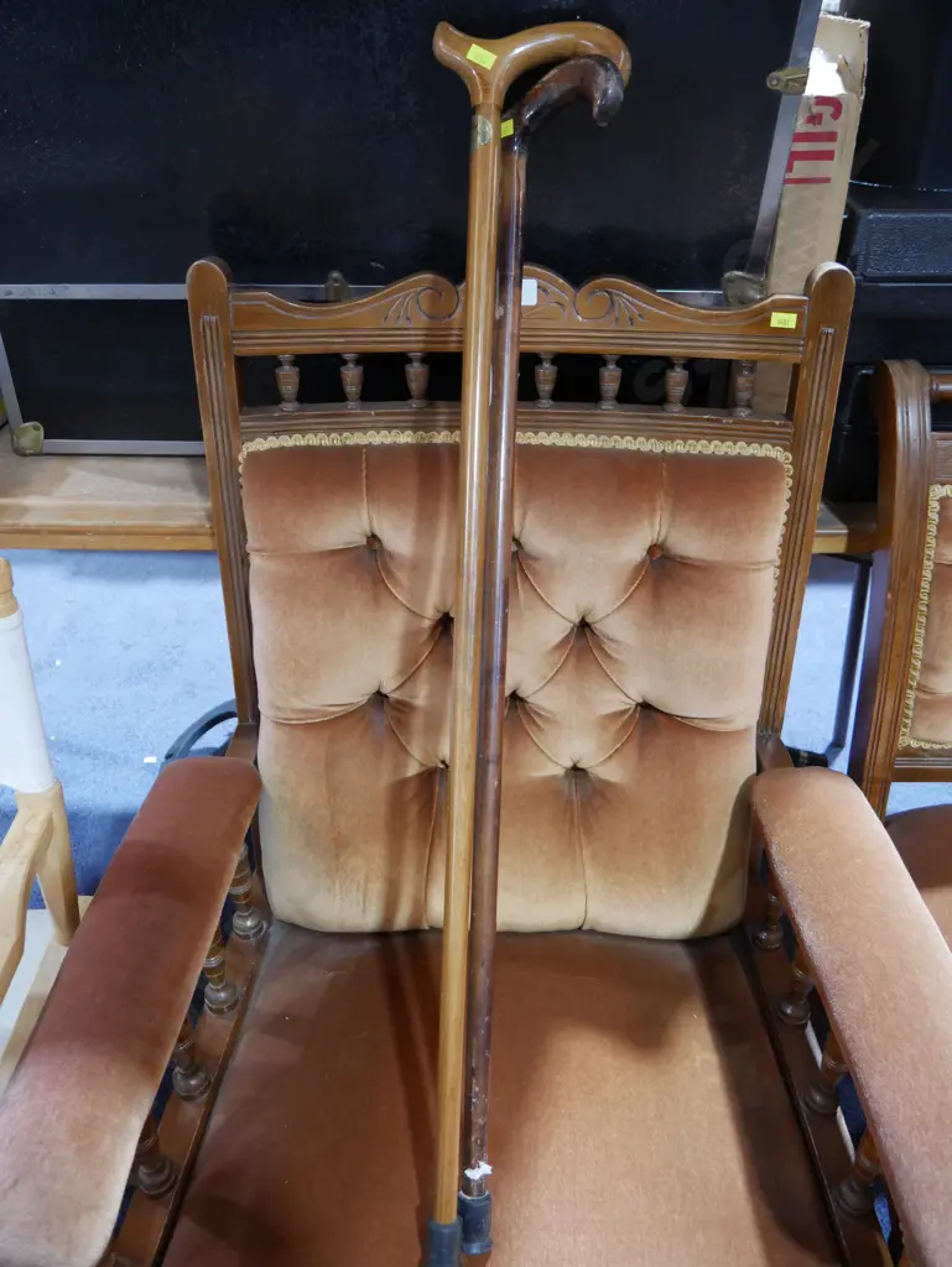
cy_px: 634
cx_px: 476
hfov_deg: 49.8
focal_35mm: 28
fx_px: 1026
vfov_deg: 63.4
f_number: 3.5
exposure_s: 1/60
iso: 1250
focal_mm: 14
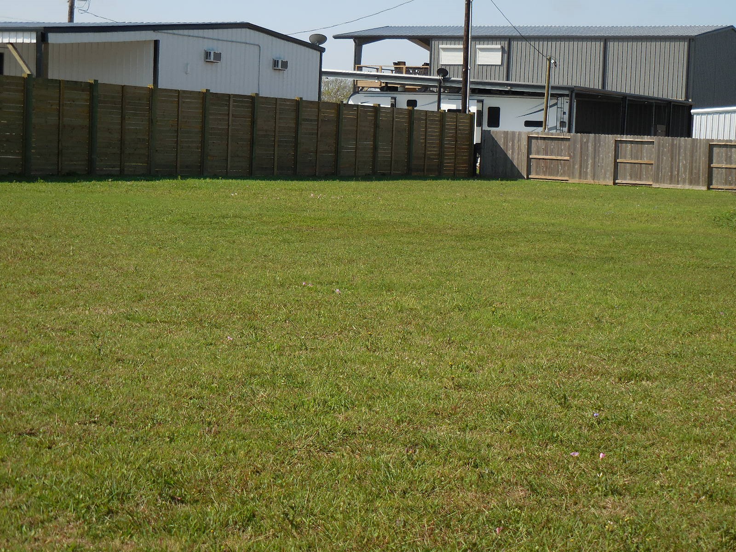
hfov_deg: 27.8
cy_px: 276
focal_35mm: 70
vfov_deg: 21.0
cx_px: 368
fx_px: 1488
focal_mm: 12.6
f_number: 4.7
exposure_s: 1/800
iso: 125
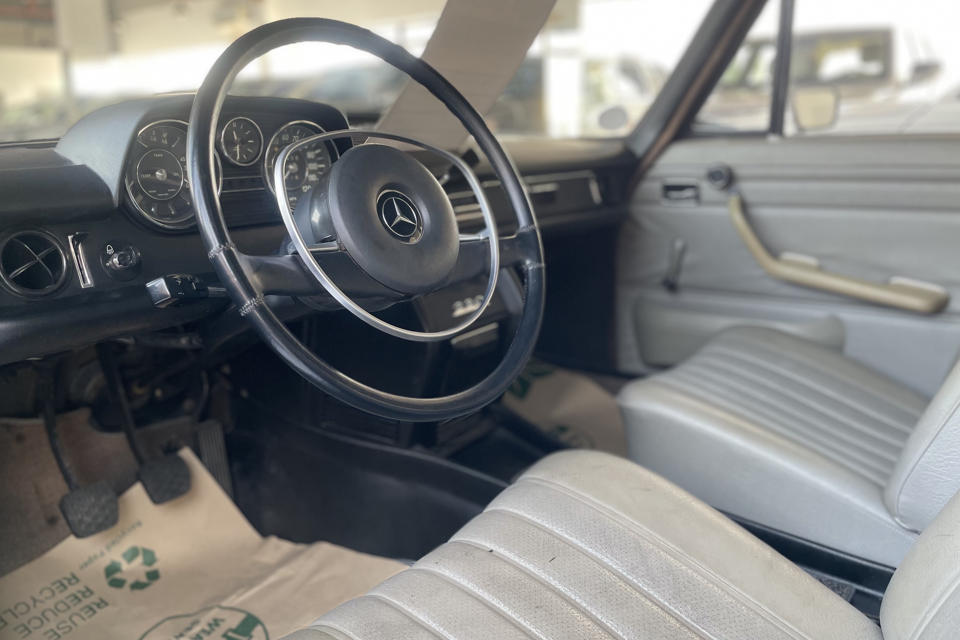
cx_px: 464
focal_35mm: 28
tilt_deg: -13.7
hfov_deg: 65.5
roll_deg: +0.5
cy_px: 319
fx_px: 747
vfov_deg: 46.4
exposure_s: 1/121
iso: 64
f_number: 1.6
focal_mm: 4.2
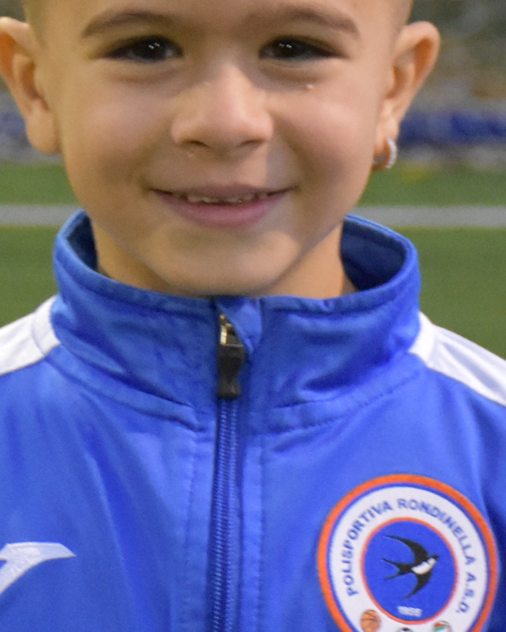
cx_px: 193
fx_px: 3501
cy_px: 254
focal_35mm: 187
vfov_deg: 10.3
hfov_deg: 8.3
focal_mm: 48
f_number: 4.5
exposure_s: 1/60
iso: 5000
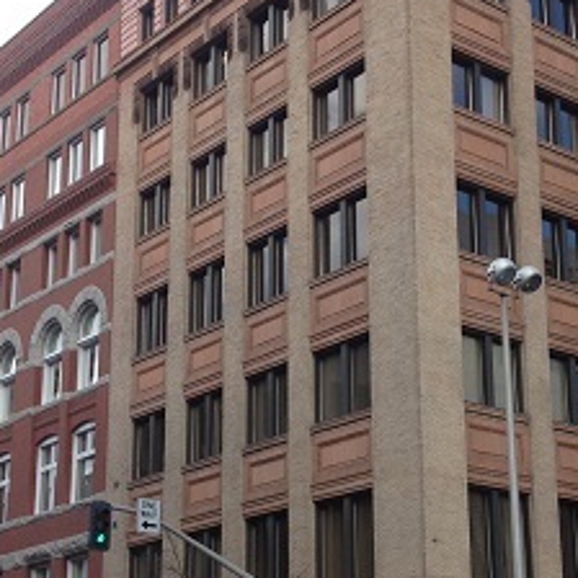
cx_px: 348
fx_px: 1436
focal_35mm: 76
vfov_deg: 22.7
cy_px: 369
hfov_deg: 22.7
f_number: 2.4
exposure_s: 1/394
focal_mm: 4.28
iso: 50
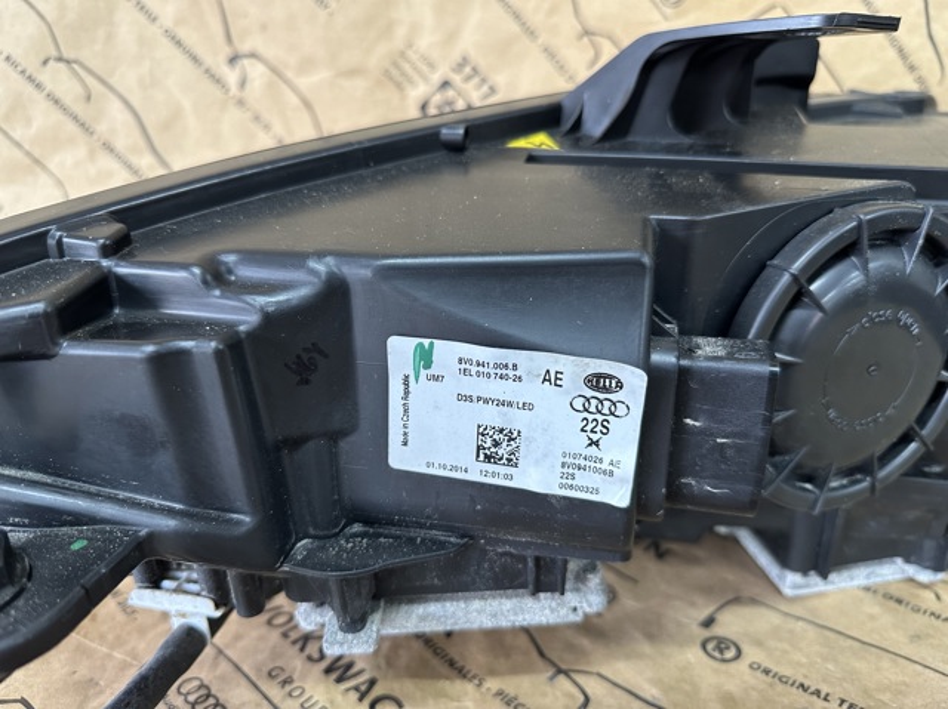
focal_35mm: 24
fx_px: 657
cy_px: 354
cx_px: 474
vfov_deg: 56.8
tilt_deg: -19.6
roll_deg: -0.1
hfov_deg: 71.6
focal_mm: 6.86
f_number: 1.78
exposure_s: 1/86
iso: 250
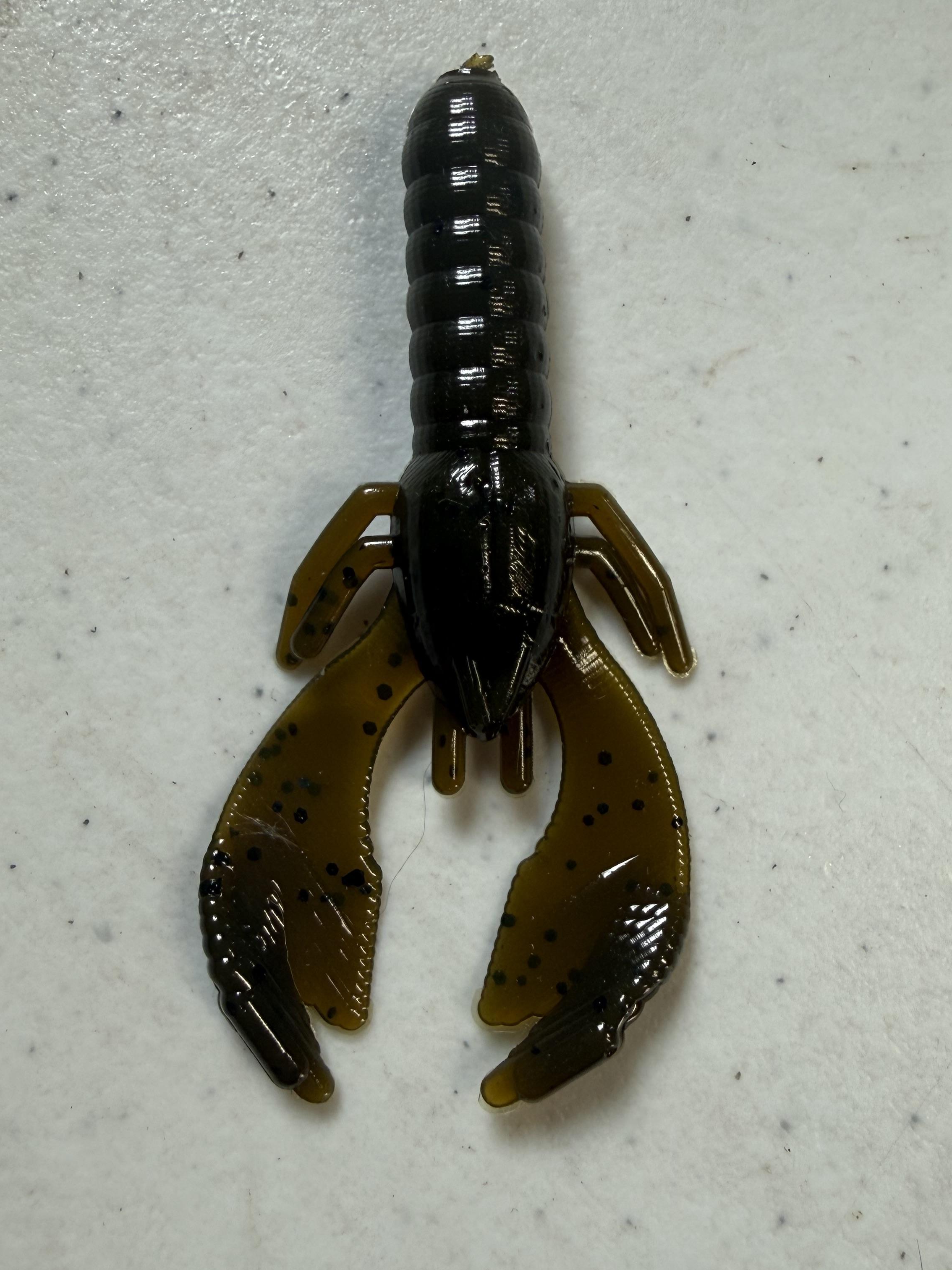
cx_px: 479
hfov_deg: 44.2
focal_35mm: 32
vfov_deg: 56.8
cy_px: 657
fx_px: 1173
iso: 64
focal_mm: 2.22
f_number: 2.2
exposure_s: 1/120
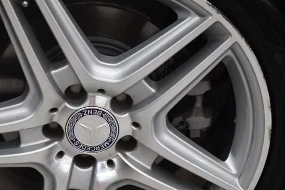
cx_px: 96
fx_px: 1045
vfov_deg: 10.4
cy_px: 123
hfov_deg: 15.5
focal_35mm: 132
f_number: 4.8
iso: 2200
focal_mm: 50
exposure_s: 1/125
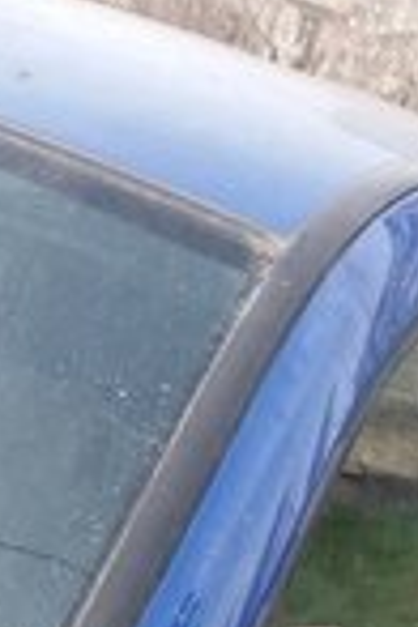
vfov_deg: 19.0
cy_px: 862
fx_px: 1707
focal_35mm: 98
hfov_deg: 13.9
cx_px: 350
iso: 64
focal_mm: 3.7
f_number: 1.9
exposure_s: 1/136
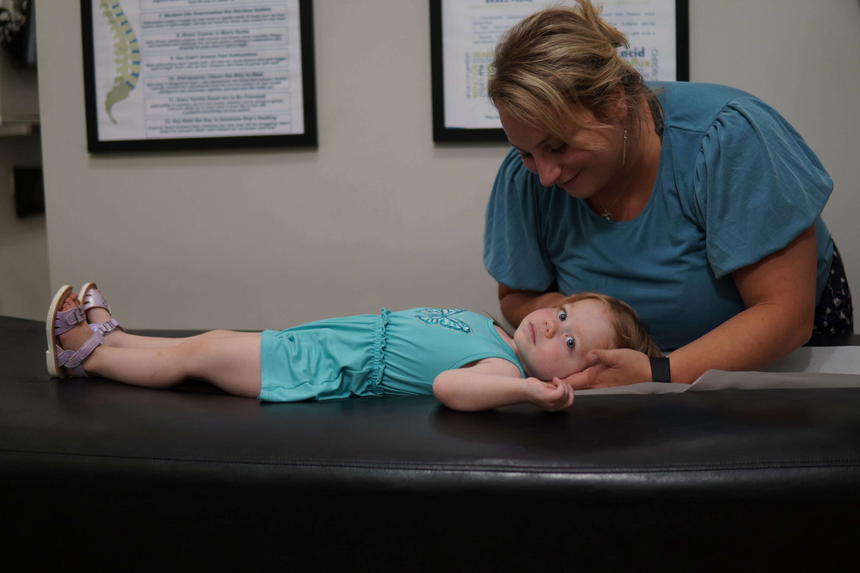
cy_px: 286
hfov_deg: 43.6
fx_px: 1075
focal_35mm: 45
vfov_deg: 29.9
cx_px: 430
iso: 100
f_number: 1.4
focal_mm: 30
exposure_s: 1/60
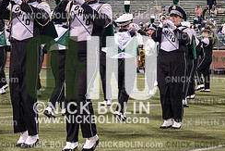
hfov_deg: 13.5
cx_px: 91
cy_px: 80
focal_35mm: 152
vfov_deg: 9.0
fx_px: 951
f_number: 4
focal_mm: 64
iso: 3200
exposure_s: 1/640
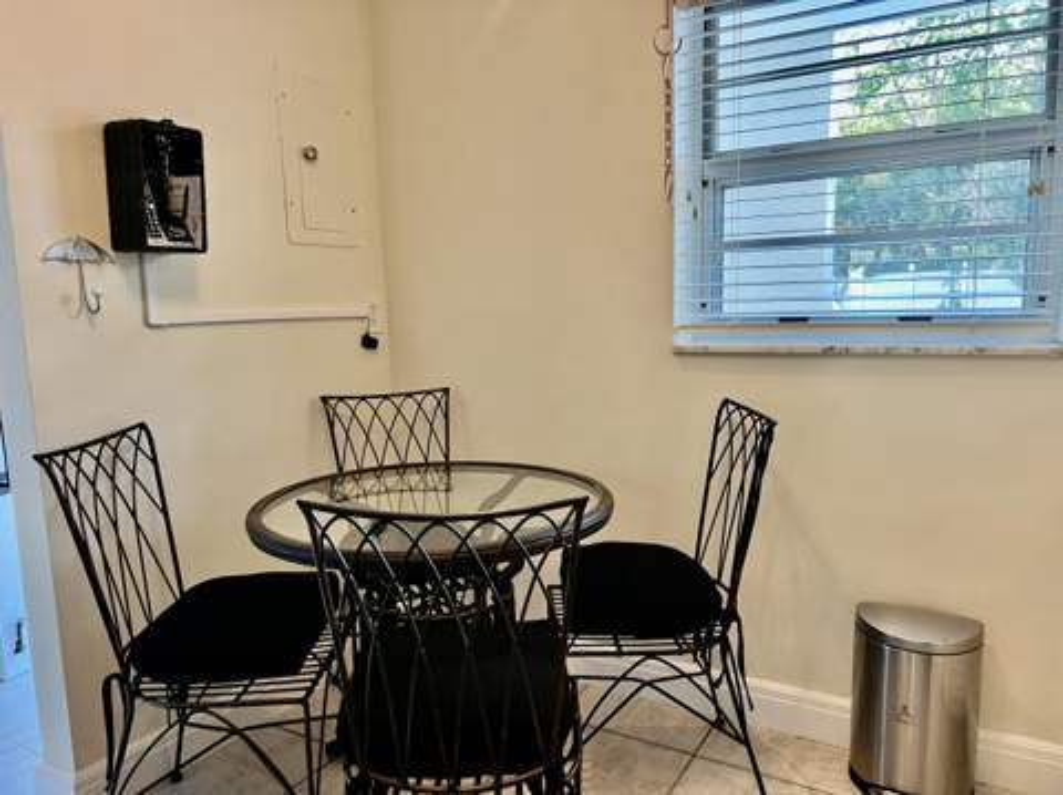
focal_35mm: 26
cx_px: 532
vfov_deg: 53.0
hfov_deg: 67.4
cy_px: 398
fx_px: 798
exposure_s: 1/60
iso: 100
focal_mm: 5.7
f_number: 1.5
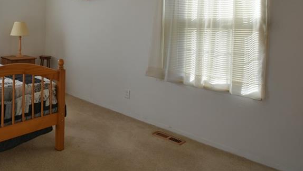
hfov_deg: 60.4
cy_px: 26
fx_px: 225
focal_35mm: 28
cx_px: 46
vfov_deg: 39.3
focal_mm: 10
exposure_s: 1/80
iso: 800
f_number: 8
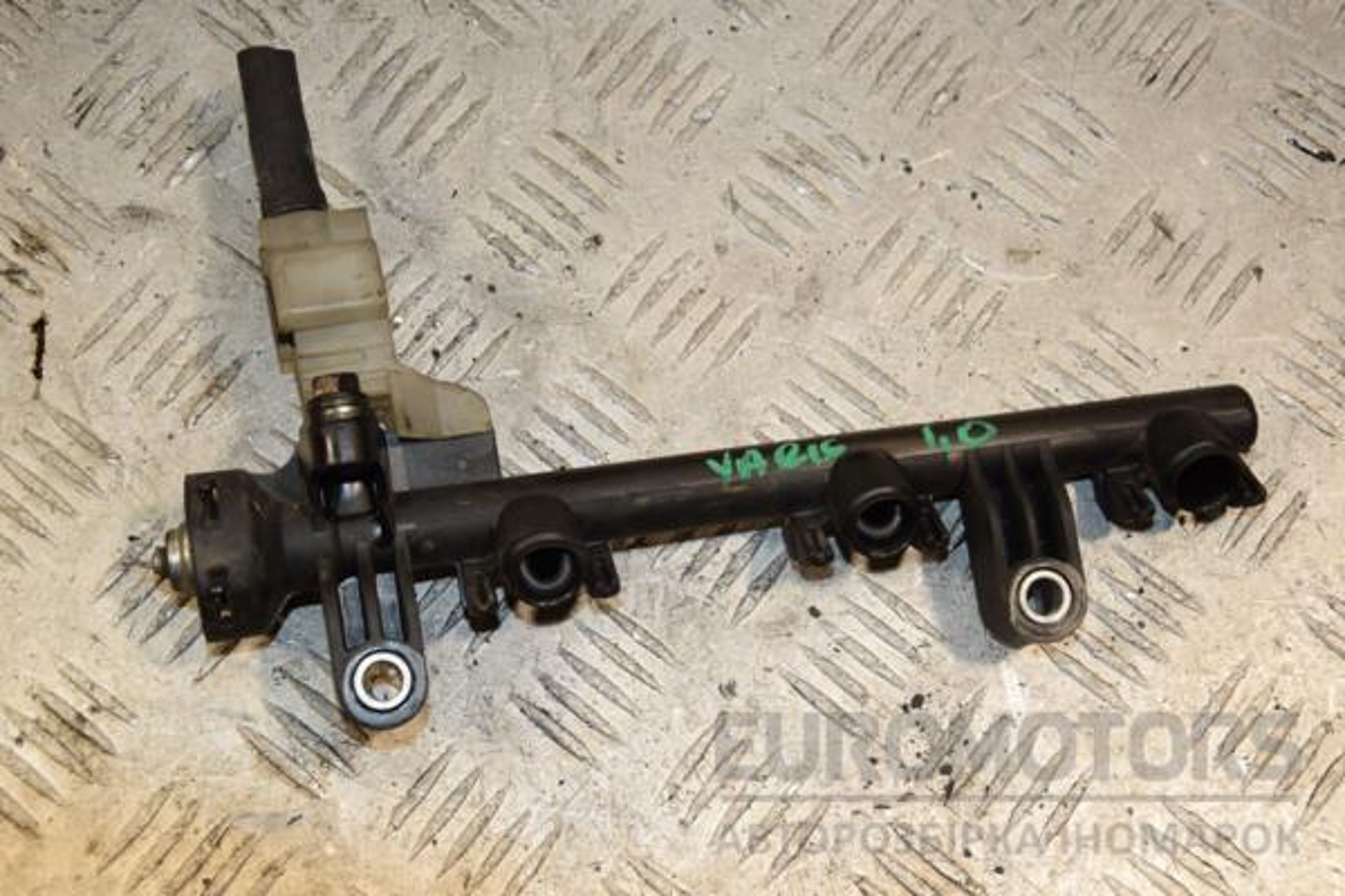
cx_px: 672
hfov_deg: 33.4
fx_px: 2241
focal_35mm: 60
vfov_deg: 22.6
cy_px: 448
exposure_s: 1/200
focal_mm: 40
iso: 800
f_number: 8
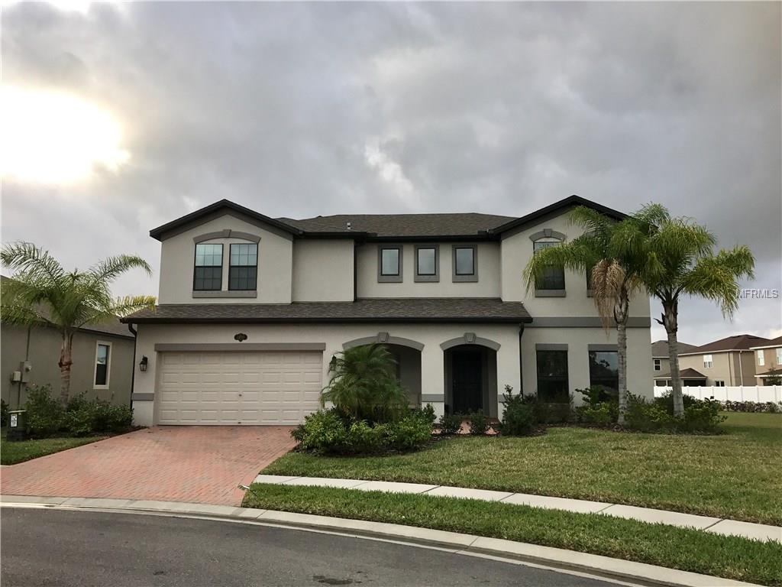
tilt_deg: +9.9
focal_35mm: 28
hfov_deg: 63.4
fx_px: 633
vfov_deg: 49.7
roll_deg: +0.0
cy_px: 294
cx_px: 391
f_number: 1.8
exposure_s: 1/1041
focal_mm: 3.99
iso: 20
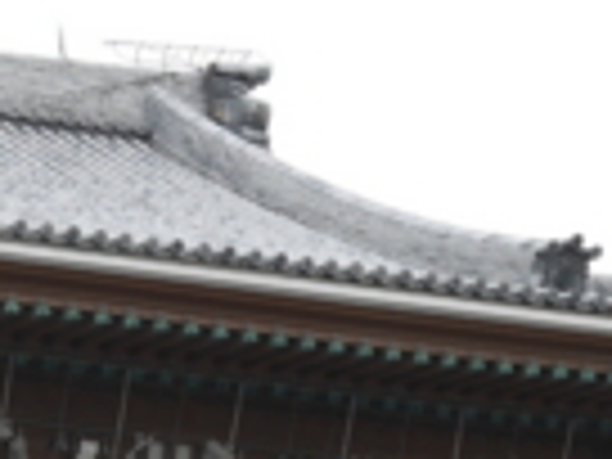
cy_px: 614
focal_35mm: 194
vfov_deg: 7.6
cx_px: -342
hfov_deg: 9.8
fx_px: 3430
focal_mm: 22
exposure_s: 1/160
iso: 200
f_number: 5.6
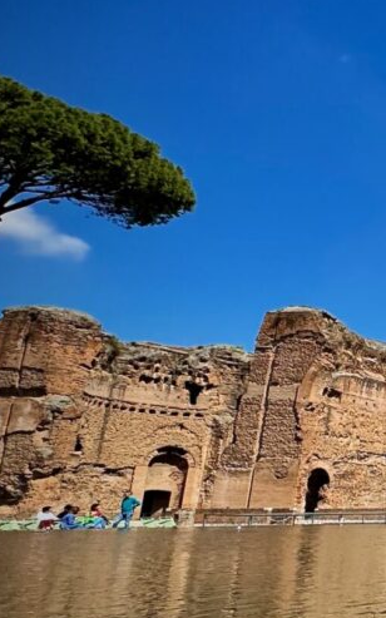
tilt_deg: +12.3
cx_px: 865
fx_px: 791
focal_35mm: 47
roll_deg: +0.0
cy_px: 345
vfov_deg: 42.6
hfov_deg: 16.4
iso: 50
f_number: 2.2
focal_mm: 2.22
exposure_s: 1/1789
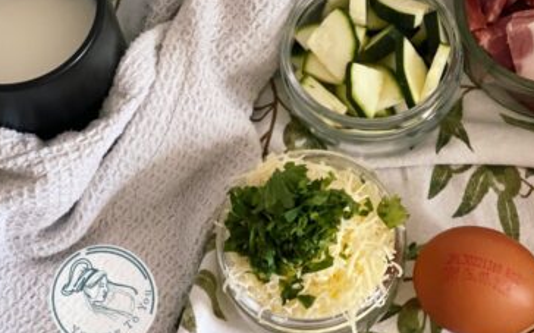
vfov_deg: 9.3
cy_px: -40
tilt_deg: -59.0
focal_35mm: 140
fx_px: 2036
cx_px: 376
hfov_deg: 14.9
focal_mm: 7.5
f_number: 2.2
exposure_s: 1/40
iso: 320
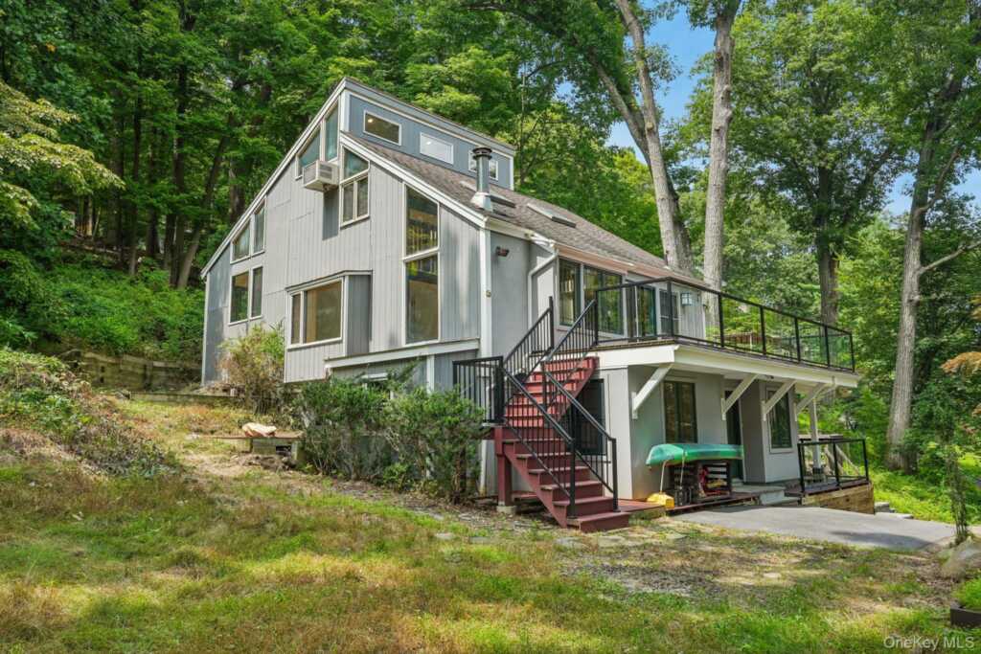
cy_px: 327
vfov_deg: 50.4
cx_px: 490
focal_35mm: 26
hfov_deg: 70.4
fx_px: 695
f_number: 8
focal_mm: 25.5
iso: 100
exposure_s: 1/100
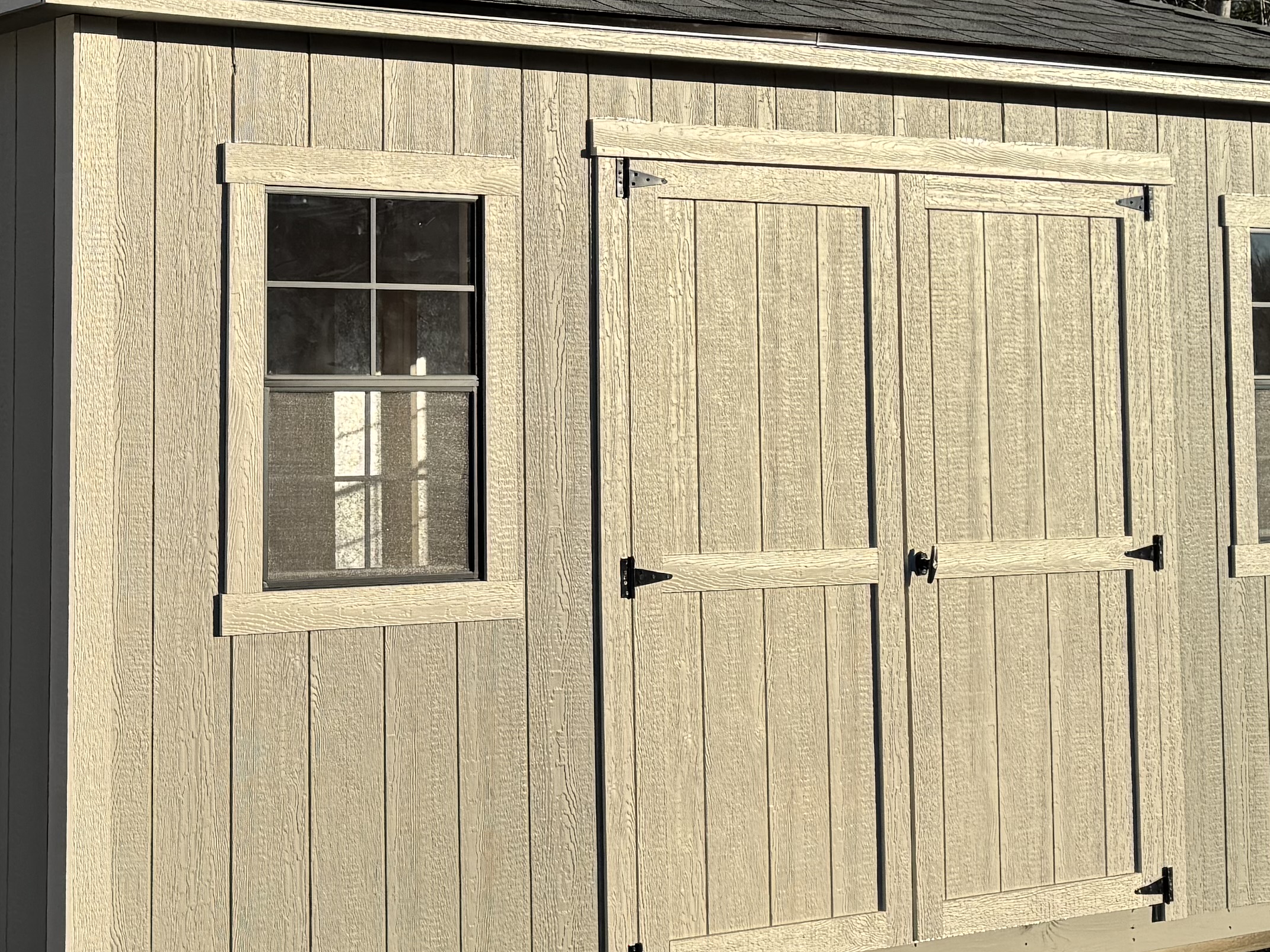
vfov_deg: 22.5
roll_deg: -1.2
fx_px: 2348
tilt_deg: +1.1
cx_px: 185
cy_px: 159
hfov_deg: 29.3
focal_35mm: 64
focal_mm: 6.76
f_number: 1.78
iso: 80
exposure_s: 1/4950
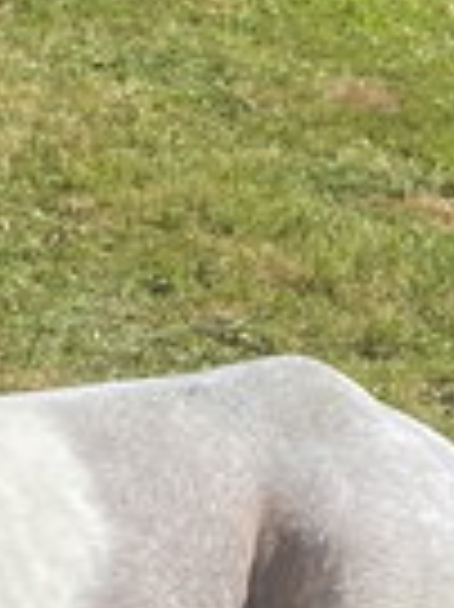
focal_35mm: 167
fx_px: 2925
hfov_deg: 8.4
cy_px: 912
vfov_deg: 11.4
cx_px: -441
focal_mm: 4.25
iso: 32
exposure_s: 1/1543
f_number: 1.8
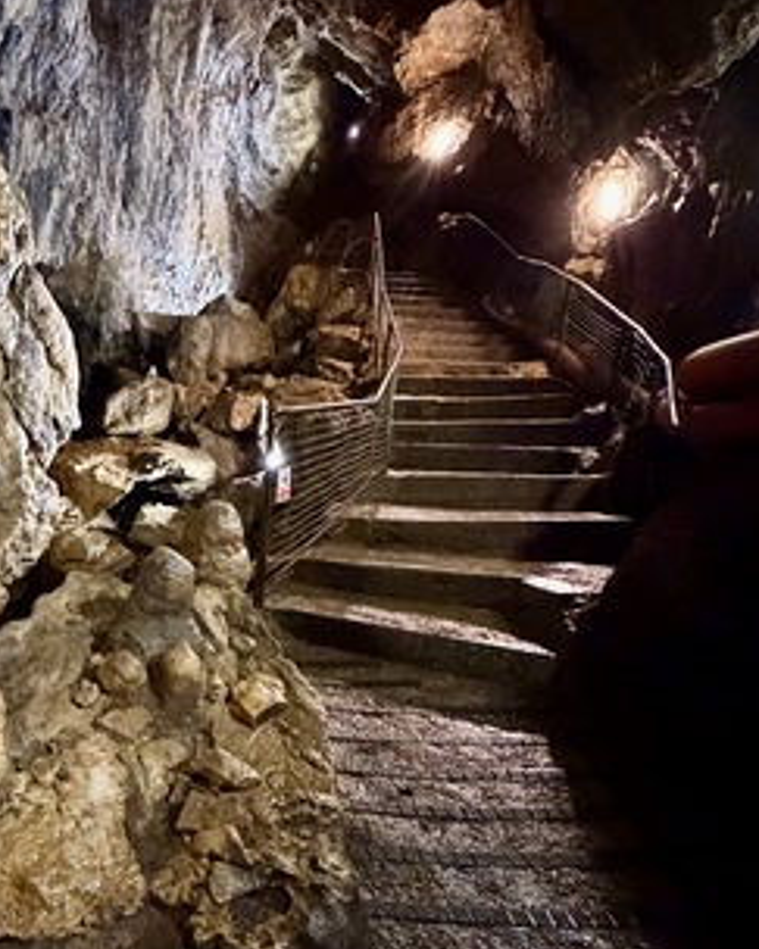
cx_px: 144
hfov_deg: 54.4
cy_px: 595
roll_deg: -3.7
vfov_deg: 69.2
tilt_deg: -8.8
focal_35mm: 24
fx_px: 674
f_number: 2.2
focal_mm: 2.22
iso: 1600
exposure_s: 1/25
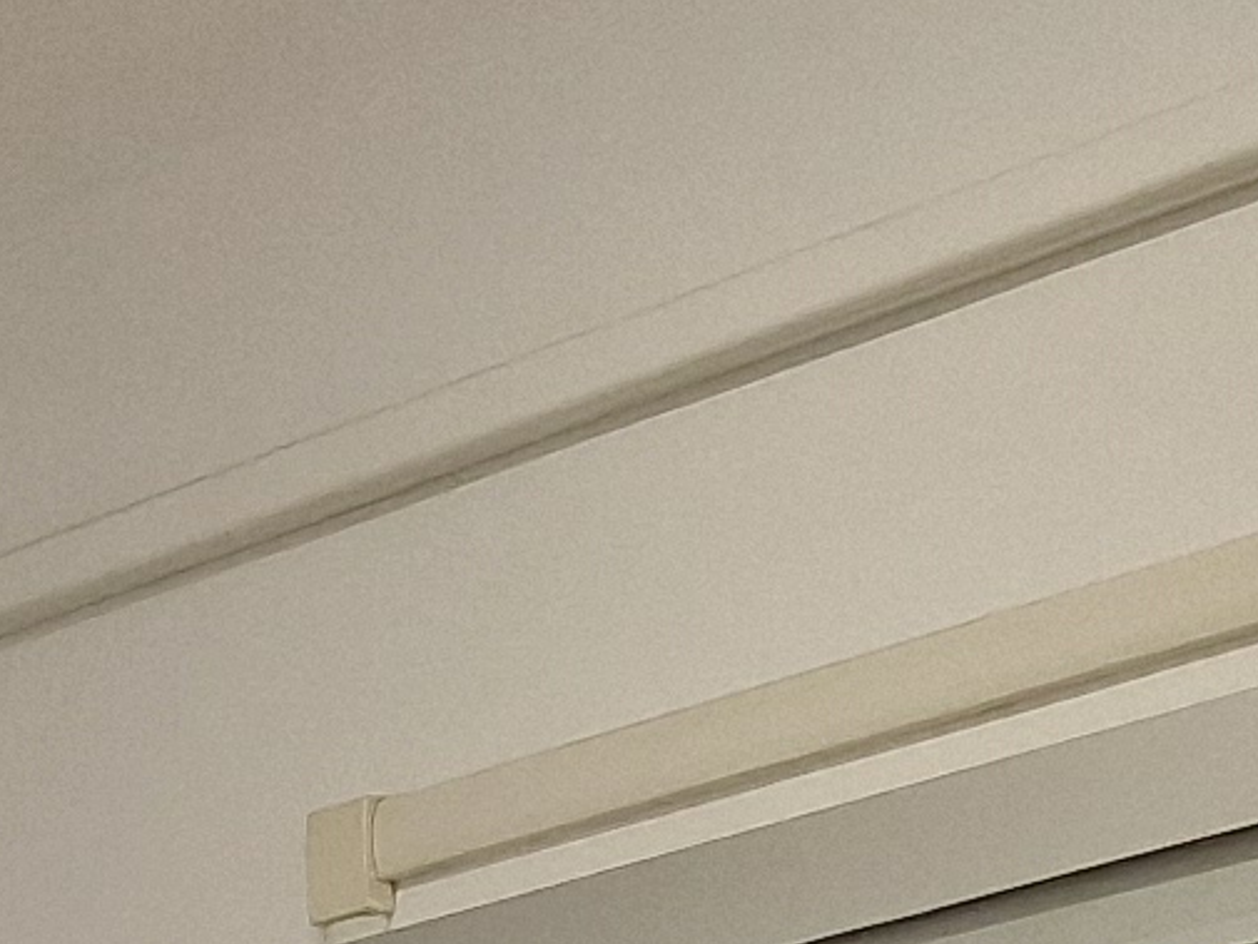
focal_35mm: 182
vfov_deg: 7.7
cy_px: 2042
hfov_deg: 10.3
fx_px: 6616
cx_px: -974
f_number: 1.8
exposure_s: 1/100
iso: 250
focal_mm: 6.4
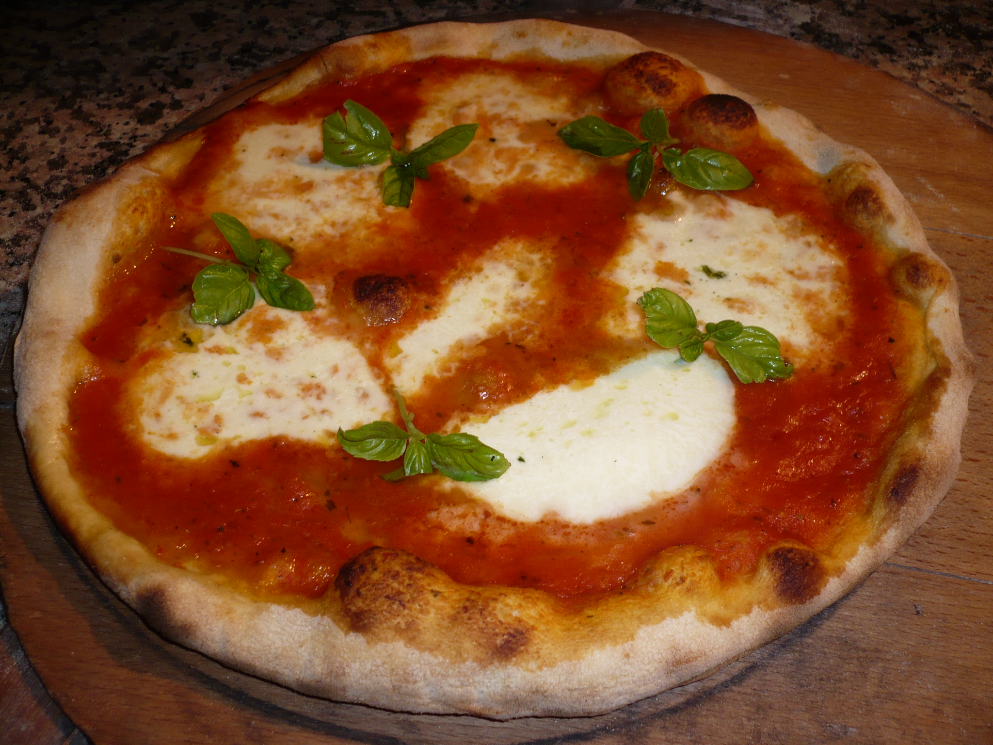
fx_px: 1004
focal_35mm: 35
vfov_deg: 40.7
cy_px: 372
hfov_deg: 52.6
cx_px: 496
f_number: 2.8
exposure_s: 1/30
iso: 100
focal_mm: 5.8
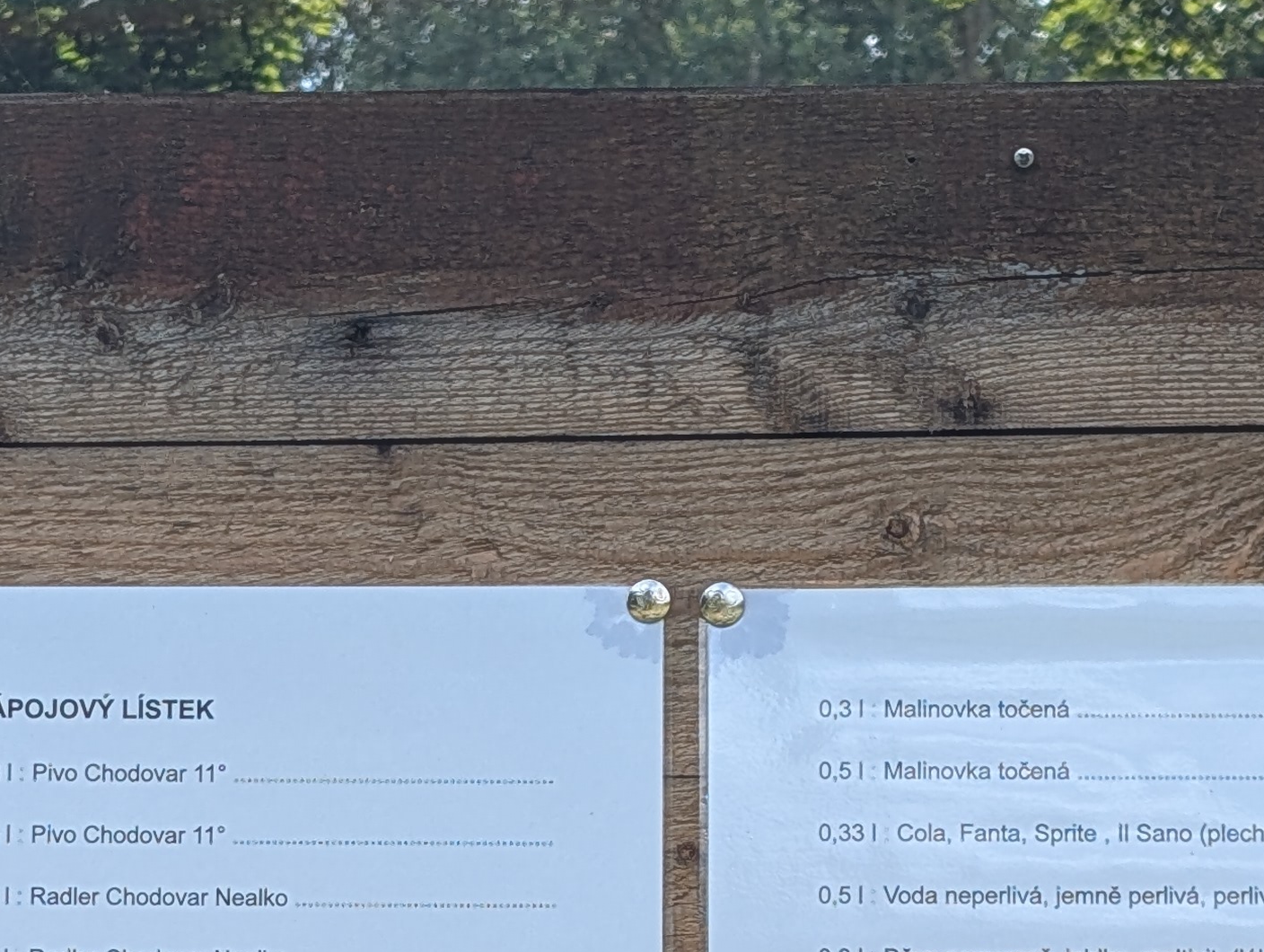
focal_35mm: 142
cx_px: 423
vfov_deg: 10.3
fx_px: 5192
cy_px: 1128
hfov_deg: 13.9
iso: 22
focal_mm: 6.9
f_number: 1.68
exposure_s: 1/614
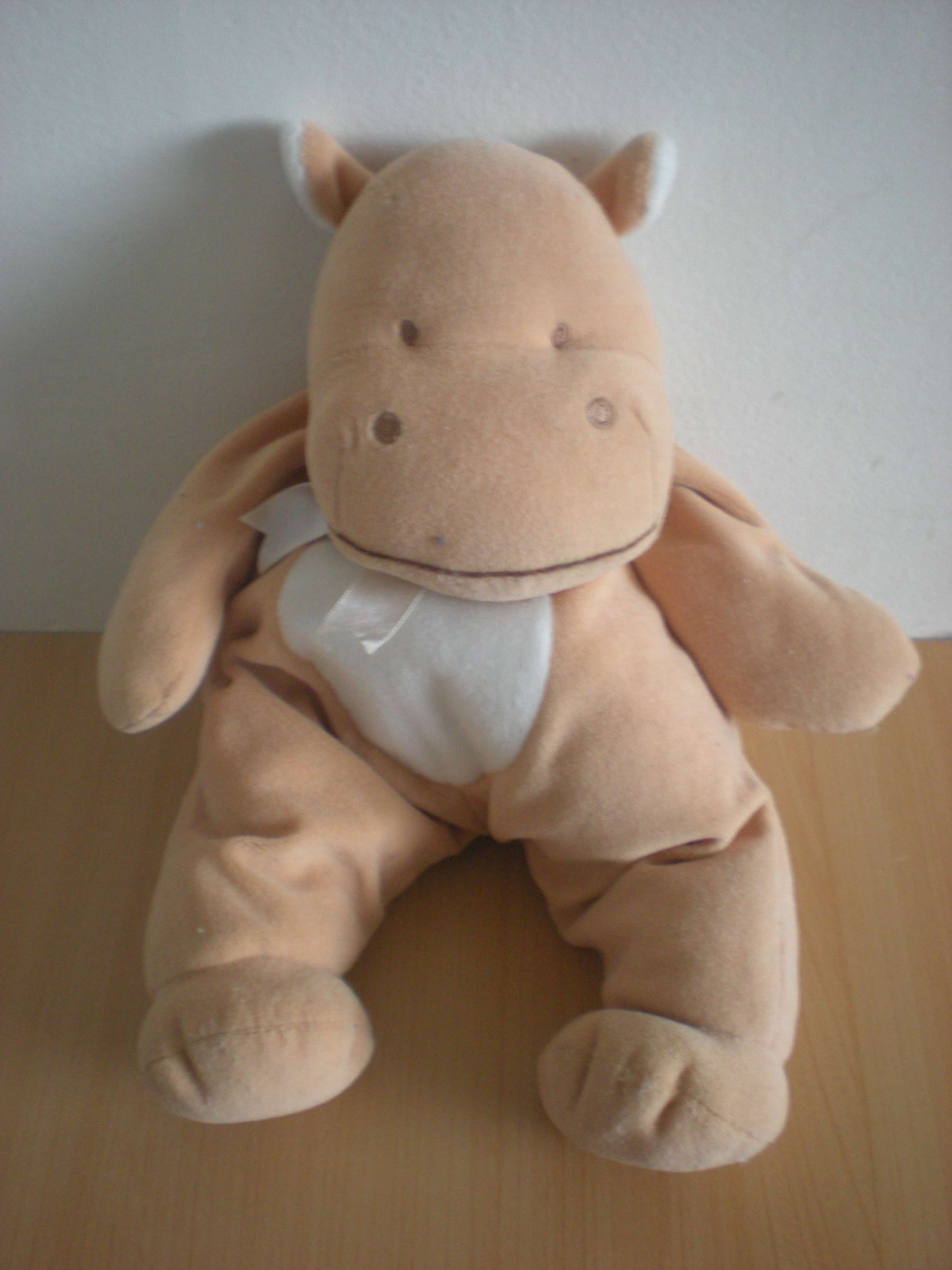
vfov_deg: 49.0
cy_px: 635
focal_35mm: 38
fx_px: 1393
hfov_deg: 37.7
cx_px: 476
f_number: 3.1
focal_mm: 6.3
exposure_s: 1/14.2
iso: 200
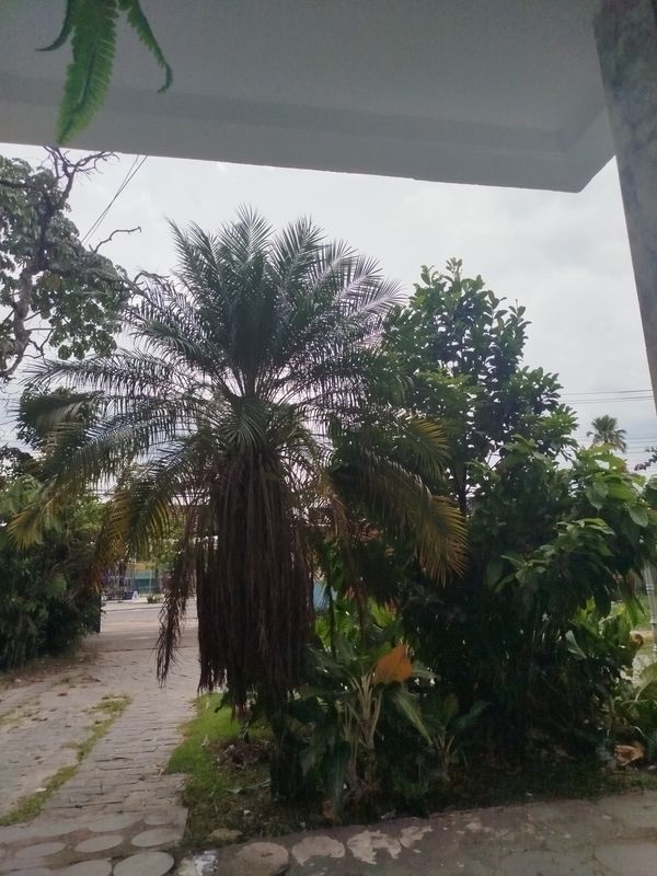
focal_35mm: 24
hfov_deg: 56.8
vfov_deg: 71.6
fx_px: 607
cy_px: 438
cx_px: 328
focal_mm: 5.31
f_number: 1.7
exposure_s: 1/1320
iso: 50
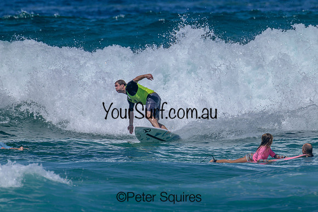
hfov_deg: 2.3
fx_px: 7805
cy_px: 95
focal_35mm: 883
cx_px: 176
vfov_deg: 1.6
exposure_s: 1/2000
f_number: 11
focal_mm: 800
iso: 280
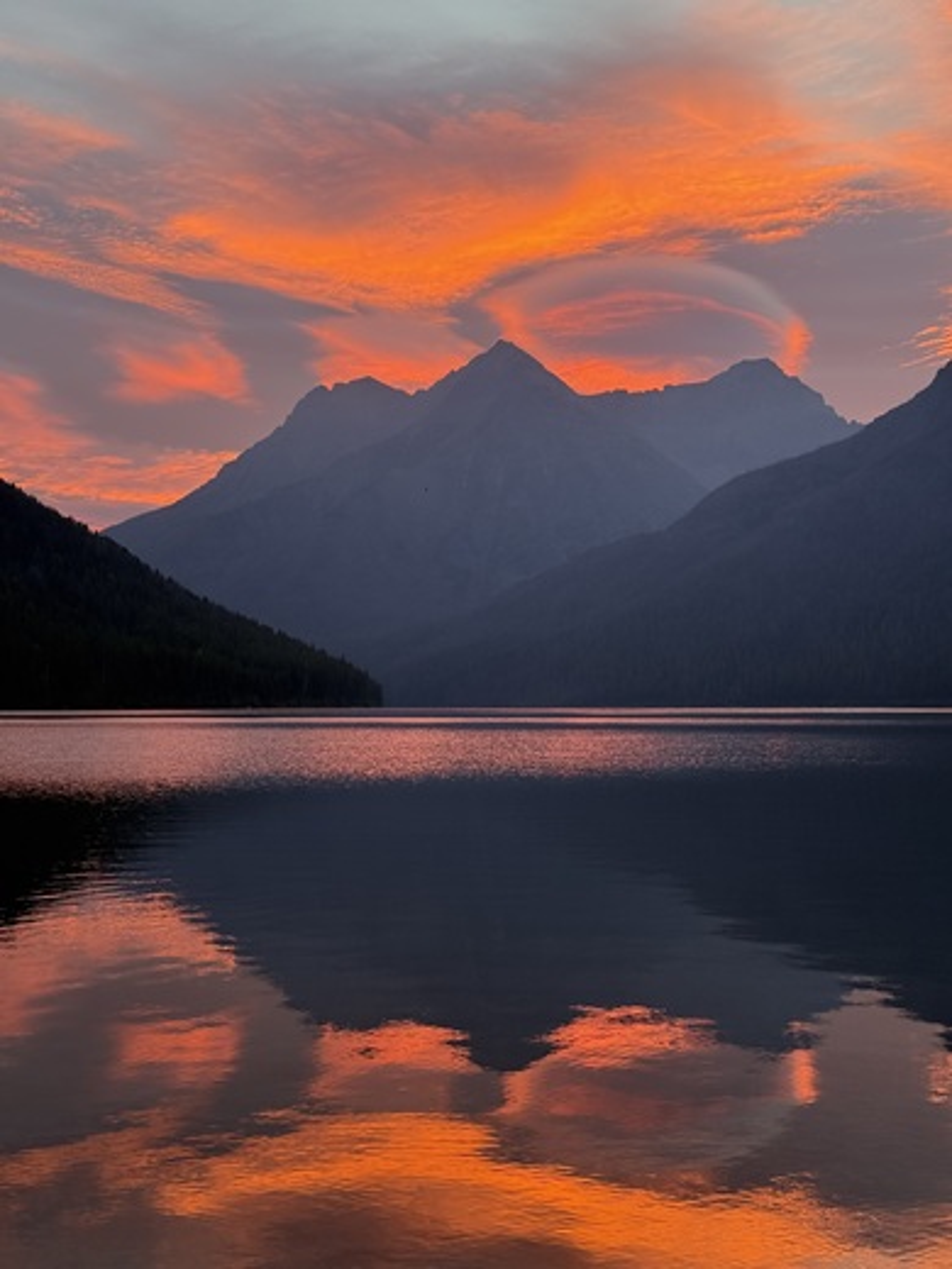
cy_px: 634
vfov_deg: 39.7
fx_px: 1760
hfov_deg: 30.3
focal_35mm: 48
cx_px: 476
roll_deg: -0.2
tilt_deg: +2.6
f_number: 1.78
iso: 125
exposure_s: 1/139
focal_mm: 6.76
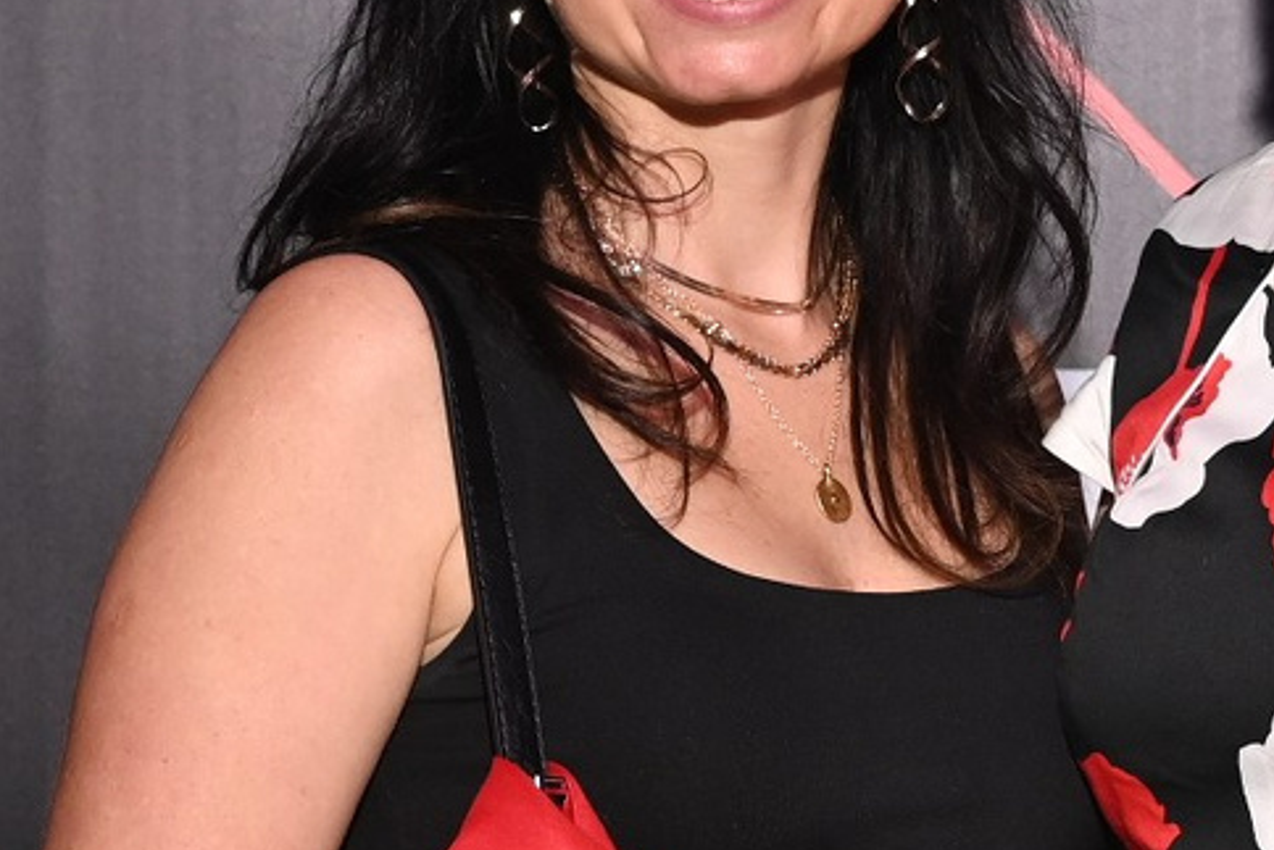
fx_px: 7115
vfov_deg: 6.8
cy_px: 775
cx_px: 729
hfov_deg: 10.2
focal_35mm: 201
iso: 500
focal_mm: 38
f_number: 5
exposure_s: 1/160
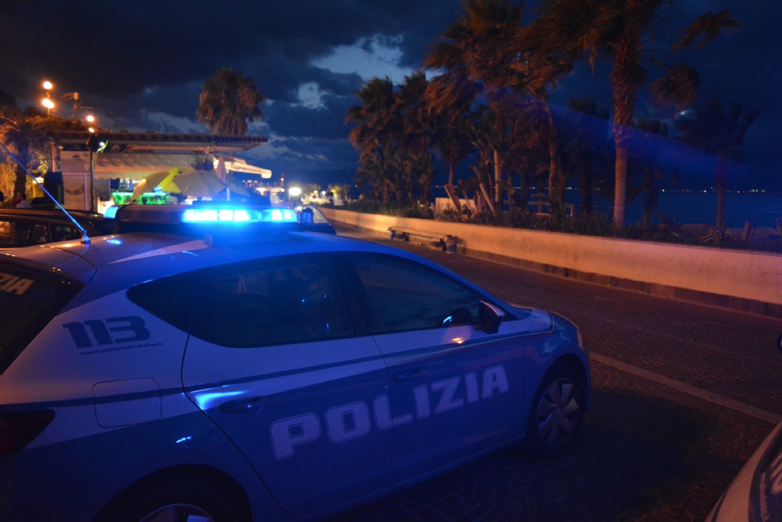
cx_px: 391
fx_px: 717
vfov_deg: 40.0
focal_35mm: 33
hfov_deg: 57.2
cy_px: 261
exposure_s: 1/25
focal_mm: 22
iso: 3200
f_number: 3.8
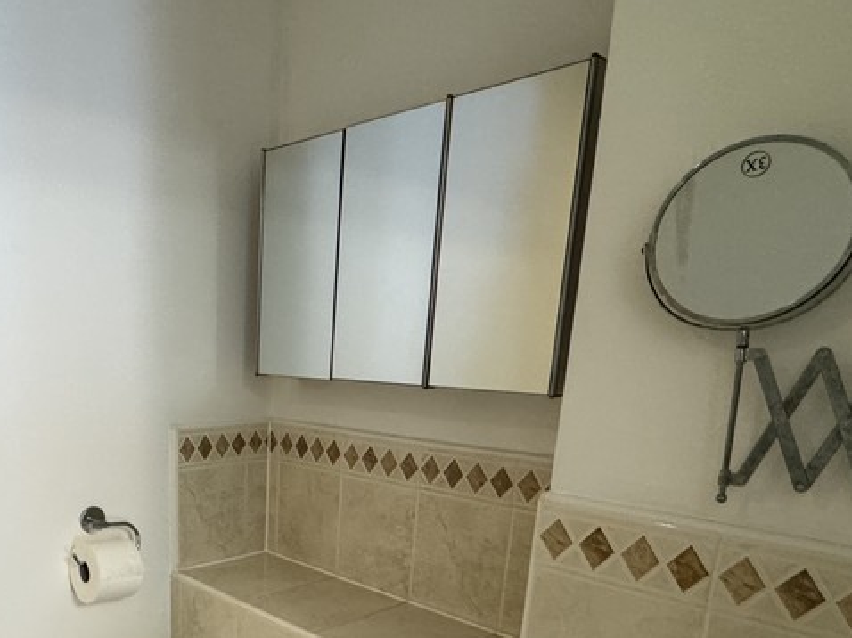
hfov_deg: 56.8
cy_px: 511
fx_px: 738
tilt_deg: -13.2
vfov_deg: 44.5
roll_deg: -0.9
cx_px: 207
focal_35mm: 30
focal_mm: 2.22
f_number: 2.2
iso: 500
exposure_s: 1/50
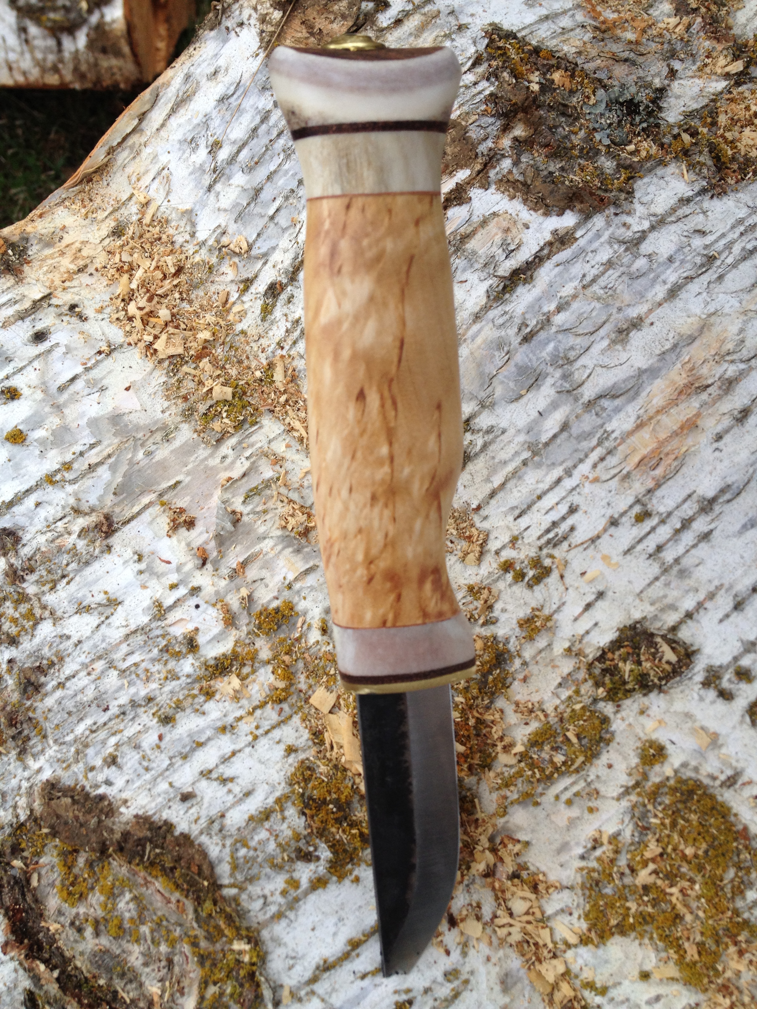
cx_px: 378
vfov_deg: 52.6
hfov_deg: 40.7
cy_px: 504
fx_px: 1021
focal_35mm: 35
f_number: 2.4
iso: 64
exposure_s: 1/257
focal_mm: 4.28
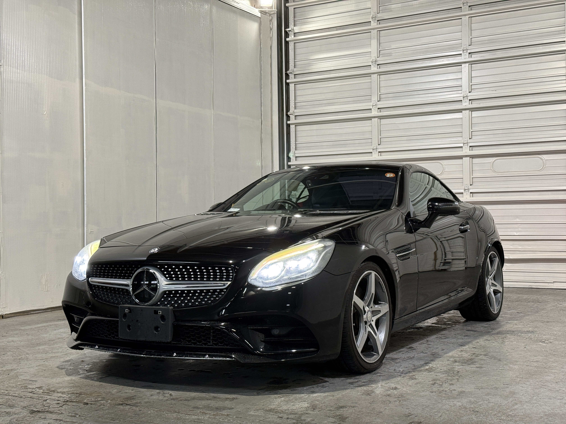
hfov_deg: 39.7
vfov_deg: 30.3
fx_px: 785
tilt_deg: +0.6
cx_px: 283
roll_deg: +0.3
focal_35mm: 48
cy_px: 212
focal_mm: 6.76
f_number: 1.78
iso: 100
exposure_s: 1/60
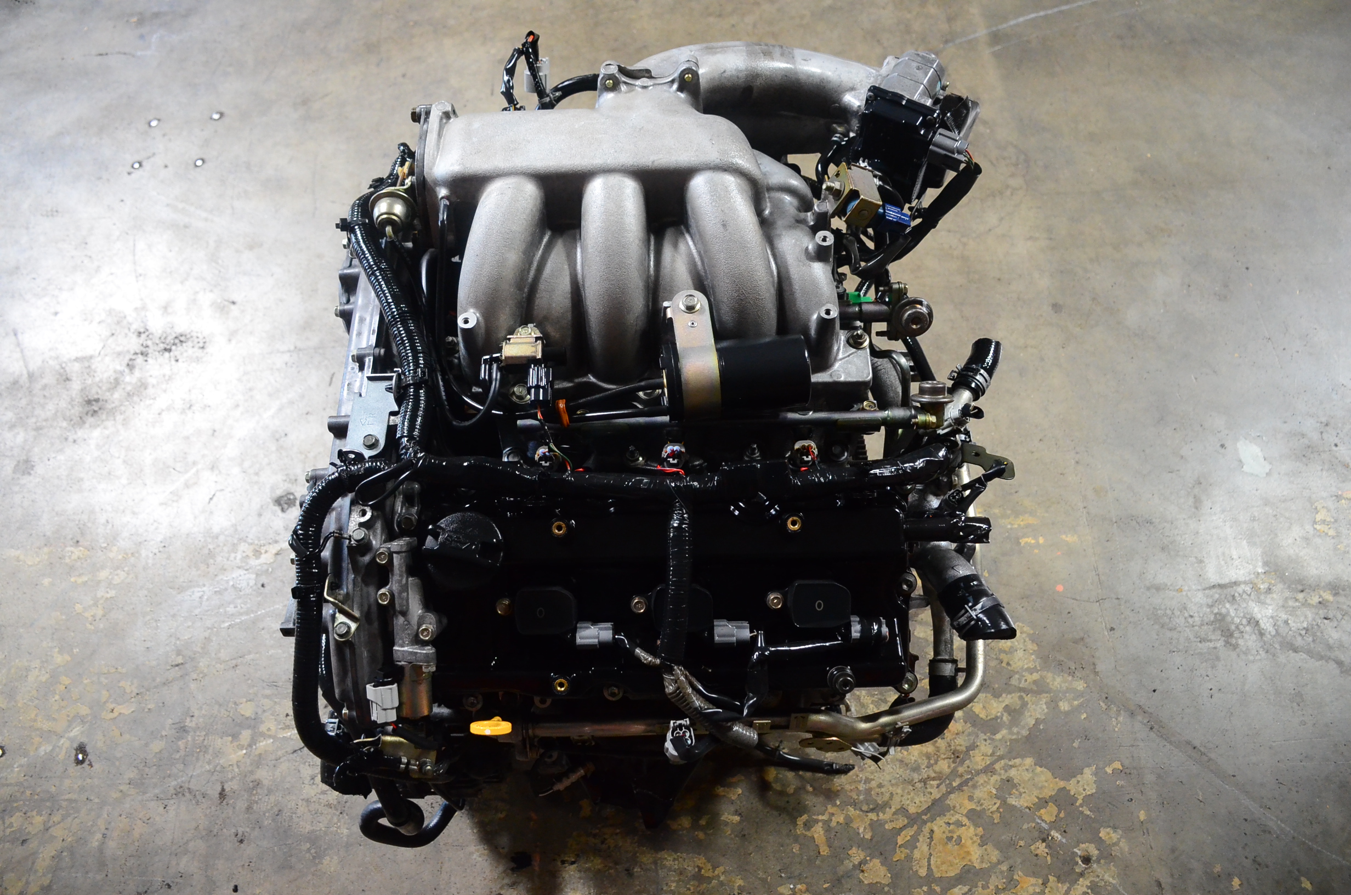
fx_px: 1011
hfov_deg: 67.5
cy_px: 448
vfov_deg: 47.7
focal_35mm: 27
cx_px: 676
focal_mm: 18
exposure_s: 1/60
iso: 2500
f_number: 4
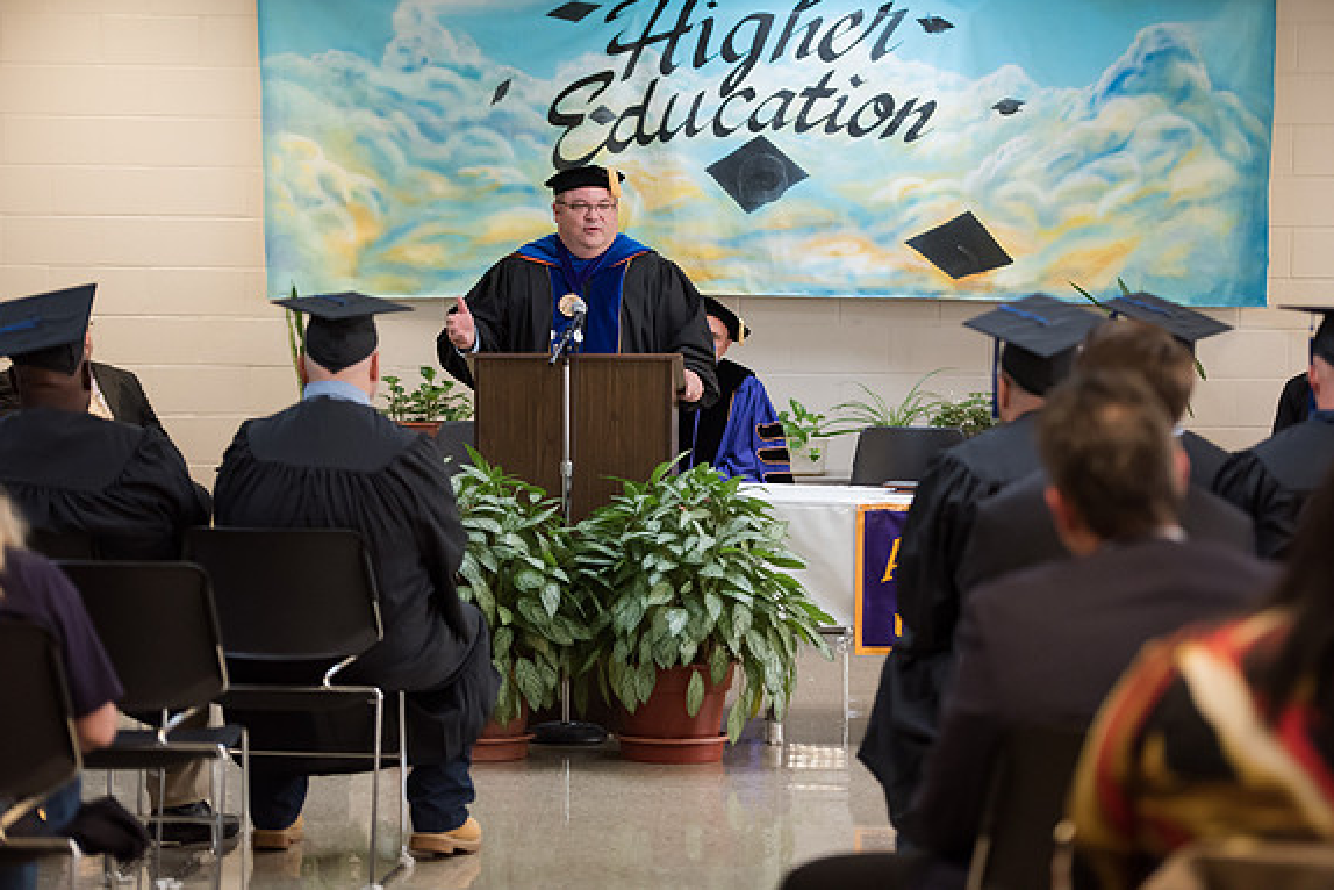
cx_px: 667
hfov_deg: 20.2
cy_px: 443
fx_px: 3743
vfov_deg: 13.6
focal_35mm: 101
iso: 3200
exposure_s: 1/200
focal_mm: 100
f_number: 2.8
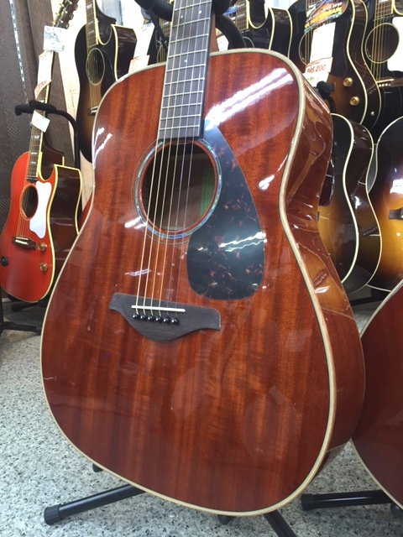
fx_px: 450
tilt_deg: -13.6
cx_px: 202
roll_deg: +5.0
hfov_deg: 48.2
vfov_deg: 61.7
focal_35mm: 29
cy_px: 268
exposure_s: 1/30
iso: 80
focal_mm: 4.15
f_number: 2.2
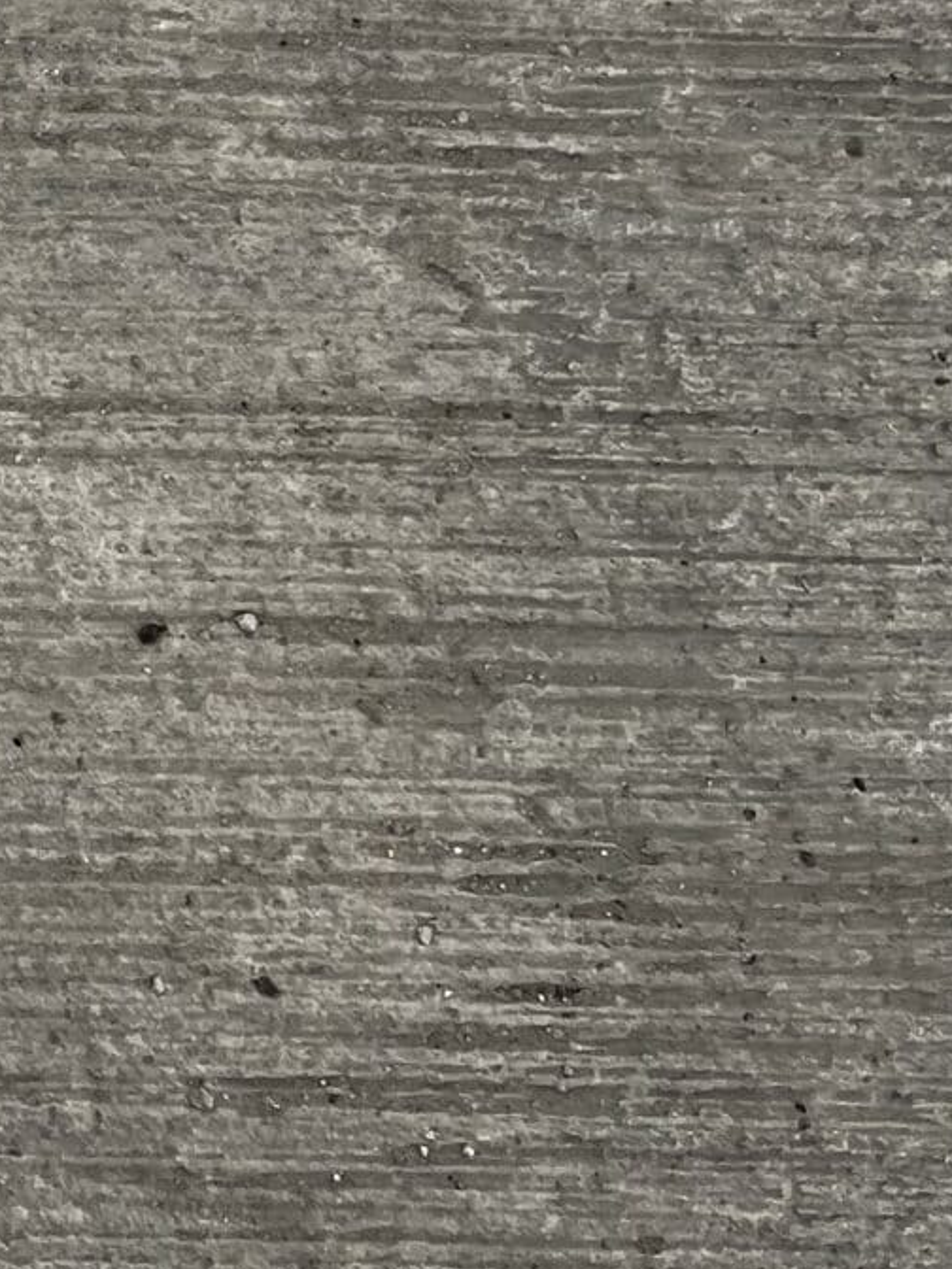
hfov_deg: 13.3
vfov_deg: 18.1
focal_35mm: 99
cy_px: -502
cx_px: -810
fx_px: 3630
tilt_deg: -73.0
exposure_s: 1/326
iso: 50
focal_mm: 5.1
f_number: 1.6
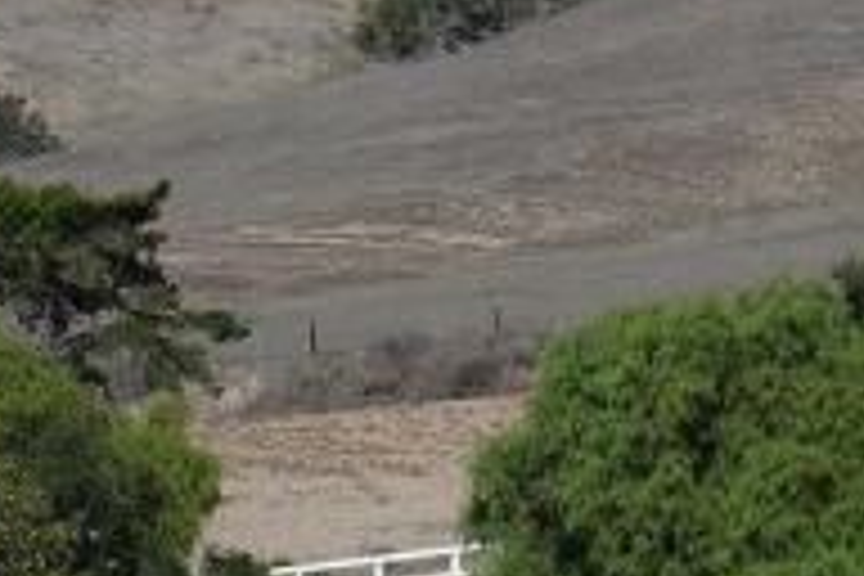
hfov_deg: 4.2
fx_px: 11807
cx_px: 868
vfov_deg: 2.8
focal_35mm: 492
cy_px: 171
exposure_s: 1/800
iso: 125
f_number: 5.6
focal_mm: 30.46
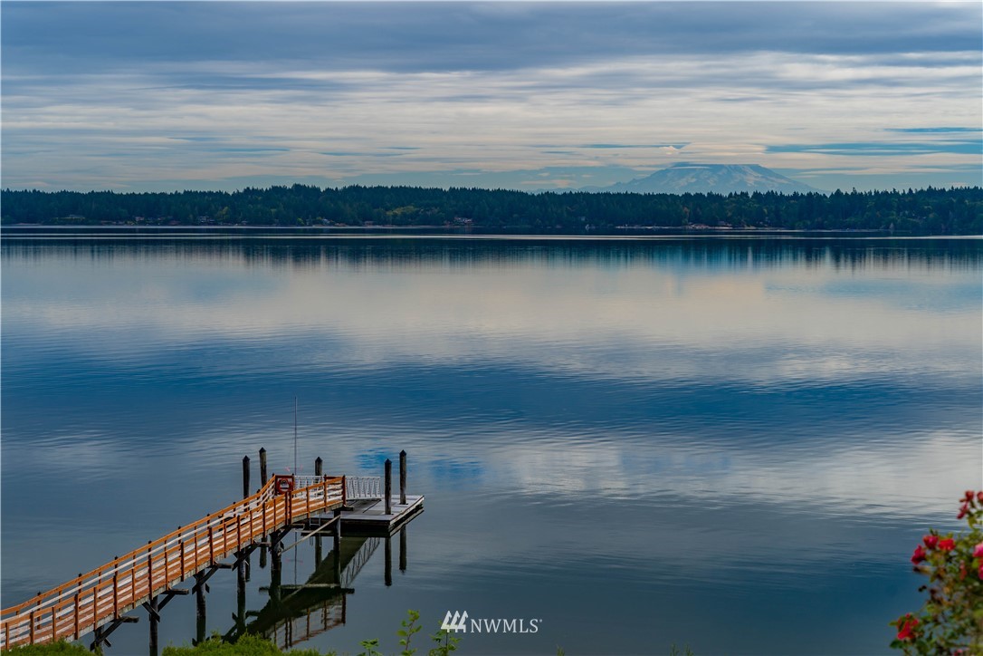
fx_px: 1911
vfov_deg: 19.5
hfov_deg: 28.8
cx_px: 492
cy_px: 328
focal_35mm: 70
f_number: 7.1
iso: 100
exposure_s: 1/200
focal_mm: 70
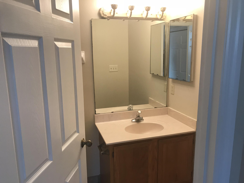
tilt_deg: -10.6
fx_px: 197
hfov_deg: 63.4
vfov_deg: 49.7
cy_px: 92
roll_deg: +0.7
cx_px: 122
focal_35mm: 28
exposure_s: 1/30
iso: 32
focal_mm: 3.99
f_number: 1.8
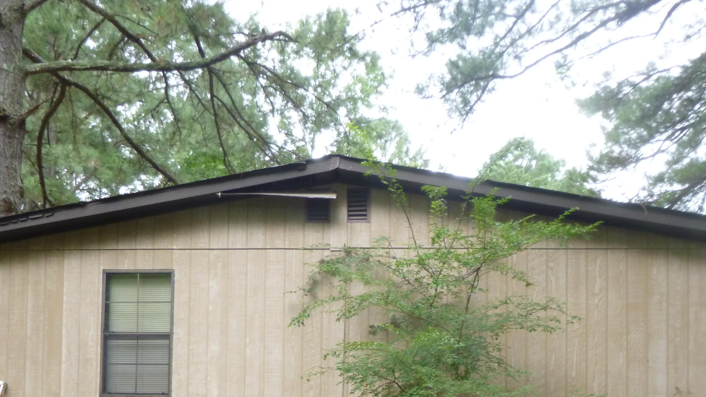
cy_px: 394
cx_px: 334
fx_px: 805
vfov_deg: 26.3
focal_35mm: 43
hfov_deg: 47.3
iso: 160
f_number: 3.9
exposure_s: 1/60
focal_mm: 4.5
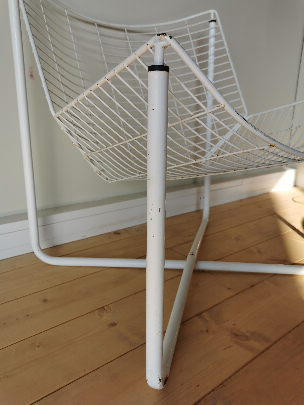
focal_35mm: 27
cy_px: 202
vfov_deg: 65.3
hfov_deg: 51.4
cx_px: 152
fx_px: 316
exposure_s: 1/628
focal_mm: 5.58
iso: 50
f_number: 1.8
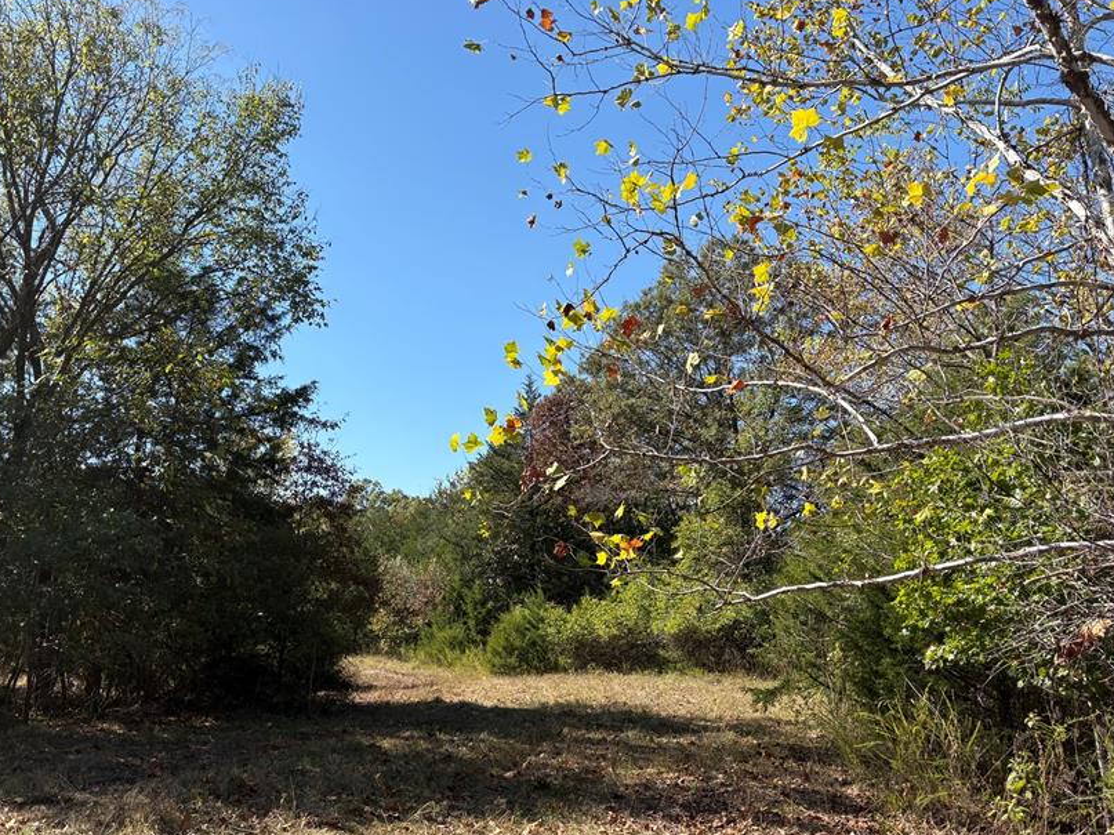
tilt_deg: +7.5
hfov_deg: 54.9
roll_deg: -0.8
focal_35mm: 33
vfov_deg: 42.8
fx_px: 1062
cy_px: 487
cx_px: 432
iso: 50
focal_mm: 5.96
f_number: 1.6
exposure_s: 1/1667
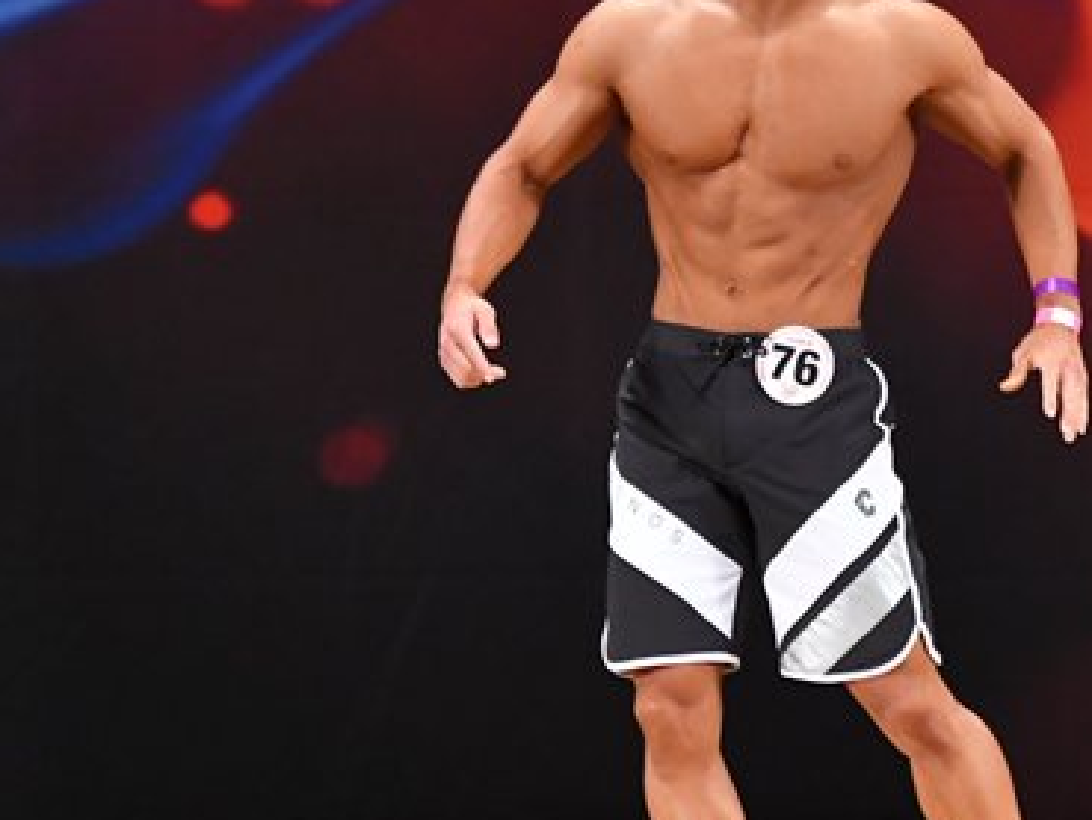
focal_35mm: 515
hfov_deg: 3.8
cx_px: 901
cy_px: 326
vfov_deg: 2.9
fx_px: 16252
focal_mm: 170
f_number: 5.6
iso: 3200
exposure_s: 1/400
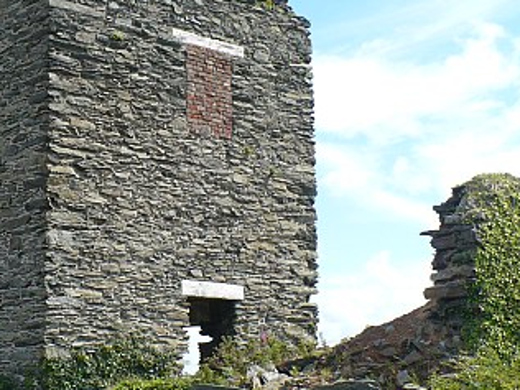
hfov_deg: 25.4
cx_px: 77
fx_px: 1127
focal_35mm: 75
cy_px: 250
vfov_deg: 19.6
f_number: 2.8
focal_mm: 6.1
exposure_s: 1/800
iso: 100
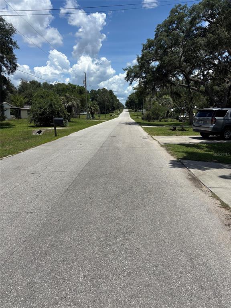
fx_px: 231
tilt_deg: -10.3
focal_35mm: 26
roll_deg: -1.7
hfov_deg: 53.1
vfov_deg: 67.3
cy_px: 154
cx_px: 116
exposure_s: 1/5348
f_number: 1.6
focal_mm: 5.96
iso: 50
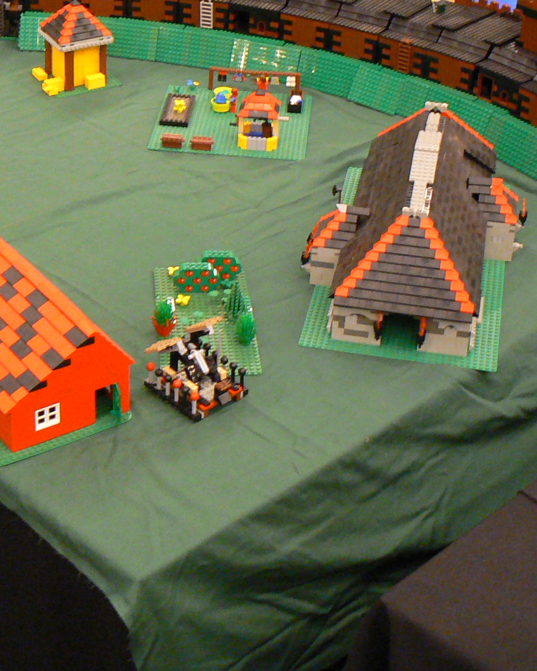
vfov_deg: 25.7
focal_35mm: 73
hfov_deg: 20.8
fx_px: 1451
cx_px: 139
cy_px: 150
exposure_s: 1/4
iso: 200
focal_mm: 6
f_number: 2.8
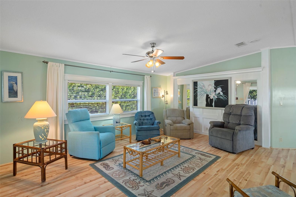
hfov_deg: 93.3
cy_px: 98
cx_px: 148
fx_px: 140
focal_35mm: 17
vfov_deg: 70.4
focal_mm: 17
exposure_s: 1/1.67
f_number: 8
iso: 320
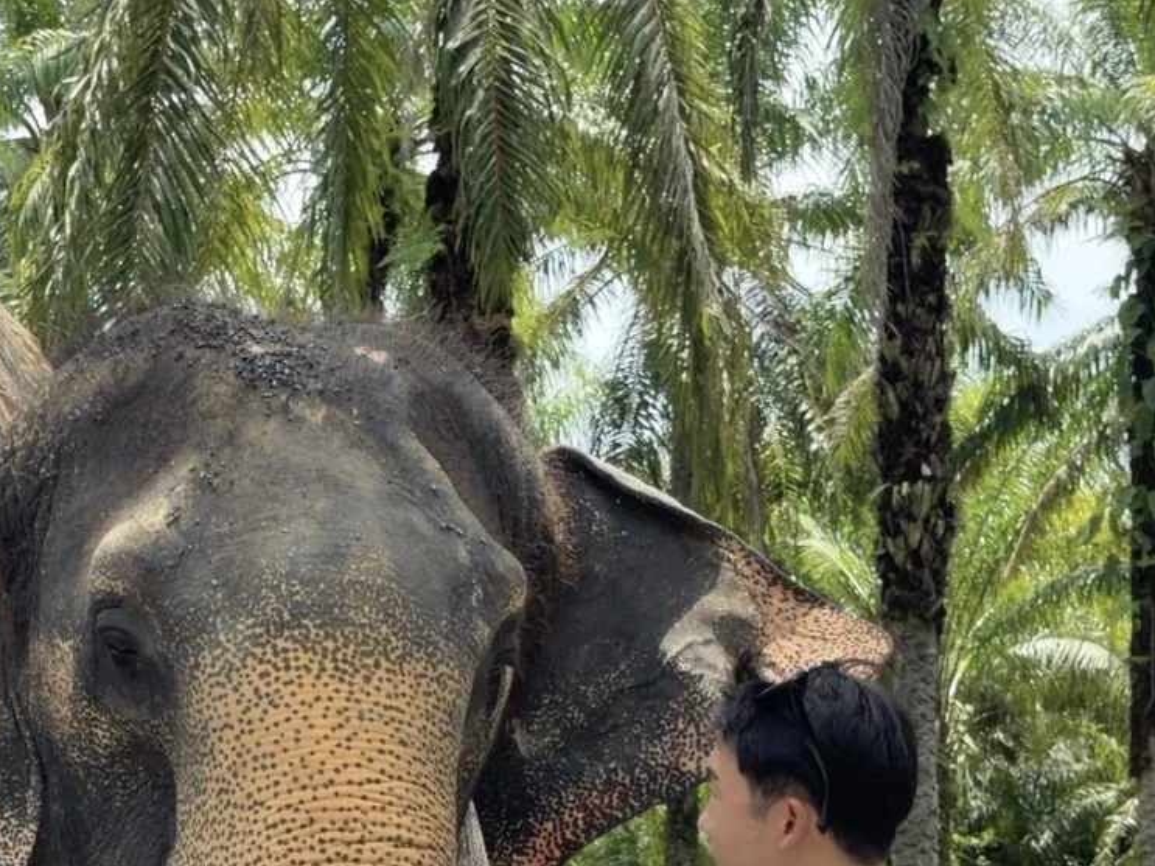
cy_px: 720
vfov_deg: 15.8
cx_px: 354
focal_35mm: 93
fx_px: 3103
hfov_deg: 21.0
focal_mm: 6.76
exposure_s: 1/1264
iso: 100
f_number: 1.78
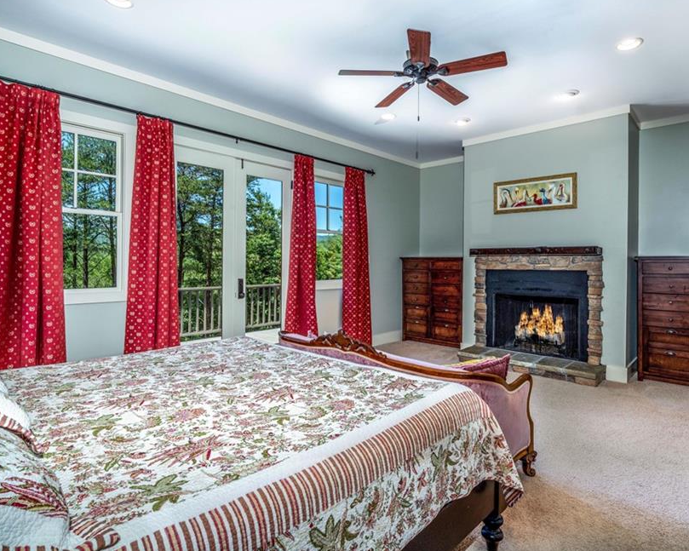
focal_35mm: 19
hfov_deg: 83.1
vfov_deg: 70.8
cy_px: 267
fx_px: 387
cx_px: 376
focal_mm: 16
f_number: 13
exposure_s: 1/200
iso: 400
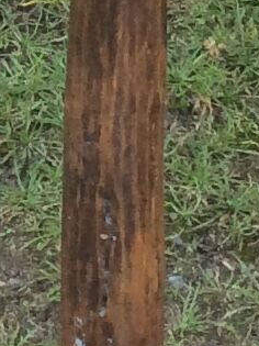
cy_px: -372
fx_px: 2625
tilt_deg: -31.2
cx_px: -124
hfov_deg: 5.6
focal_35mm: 263
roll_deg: -0.5
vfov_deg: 7.2
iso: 64
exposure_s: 1/100
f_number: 2.4
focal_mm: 3.3
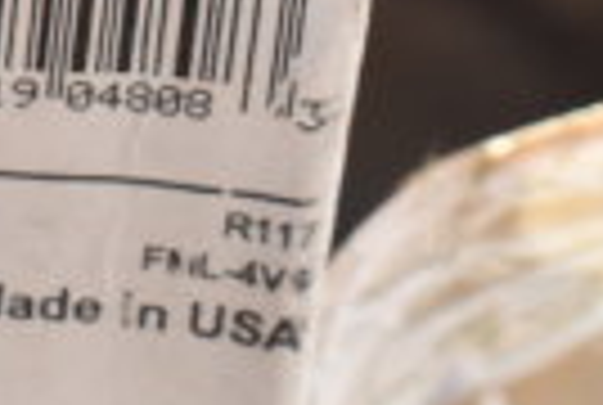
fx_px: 4113
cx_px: -720
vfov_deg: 5.5
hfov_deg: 7.9
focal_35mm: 245
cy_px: -362
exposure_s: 1/250
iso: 200
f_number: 8
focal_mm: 36
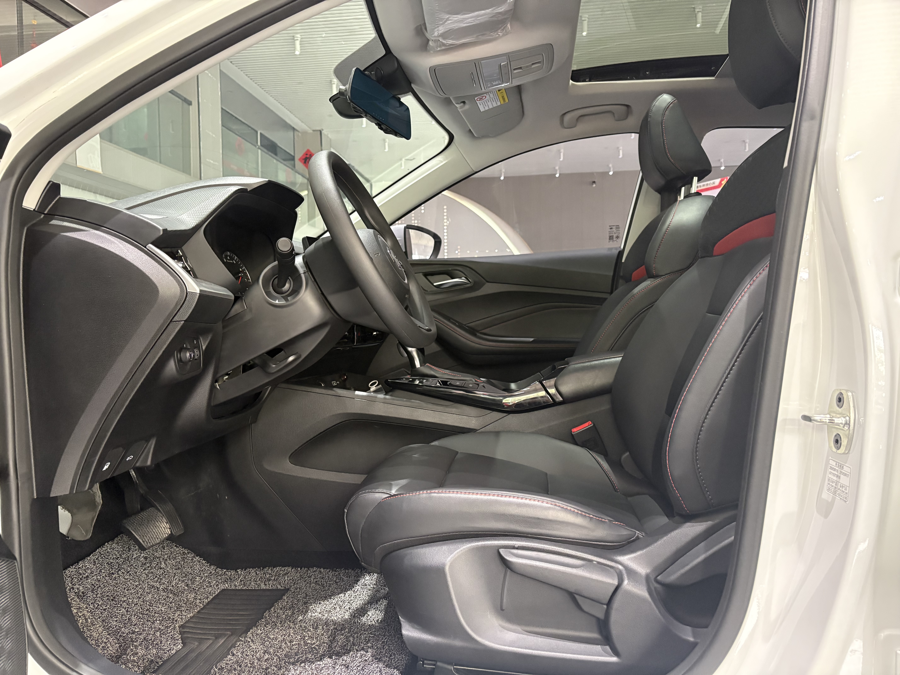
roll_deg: +1.2
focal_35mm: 26
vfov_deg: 53.1
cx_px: 450
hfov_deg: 67.3
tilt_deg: -1.8
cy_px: 338
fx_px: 676
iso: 500
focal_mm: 5.96
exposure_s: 1/59
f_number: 1.6
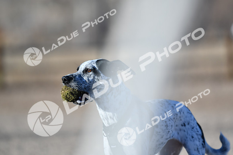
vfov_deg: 4.6
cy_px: 78
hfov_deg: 6.9
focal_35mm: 300
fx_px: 1942
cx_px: 116
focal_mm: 200
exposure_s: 1/4000
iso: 220
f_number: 2.8
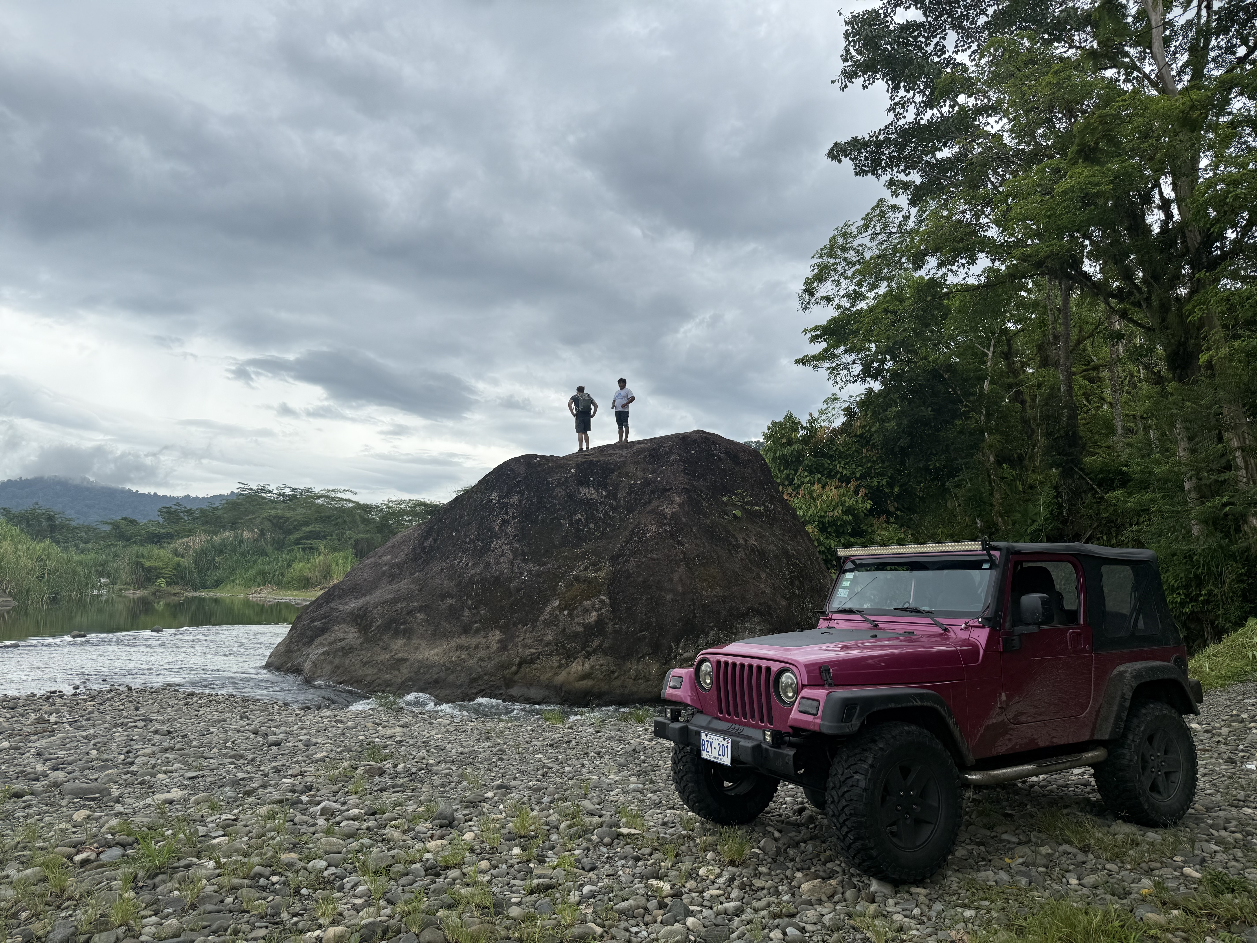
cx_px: 628
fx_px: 872
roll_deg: -1.1
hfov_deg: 71.6
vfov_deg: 56.8
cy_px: 472
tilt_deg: +7.4
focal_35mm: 24
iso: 80
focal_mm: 6.76
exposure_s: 1/2000
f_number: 1.78
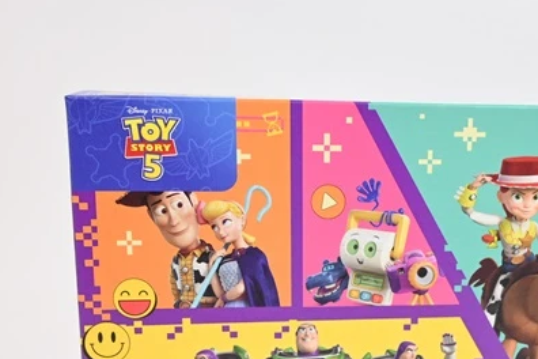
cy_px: 311
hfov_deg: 32.0
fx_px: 917
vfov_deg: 21.7
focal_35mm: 61
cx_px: 416
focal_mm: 22.5
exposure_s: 1/160
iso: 400
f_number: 4
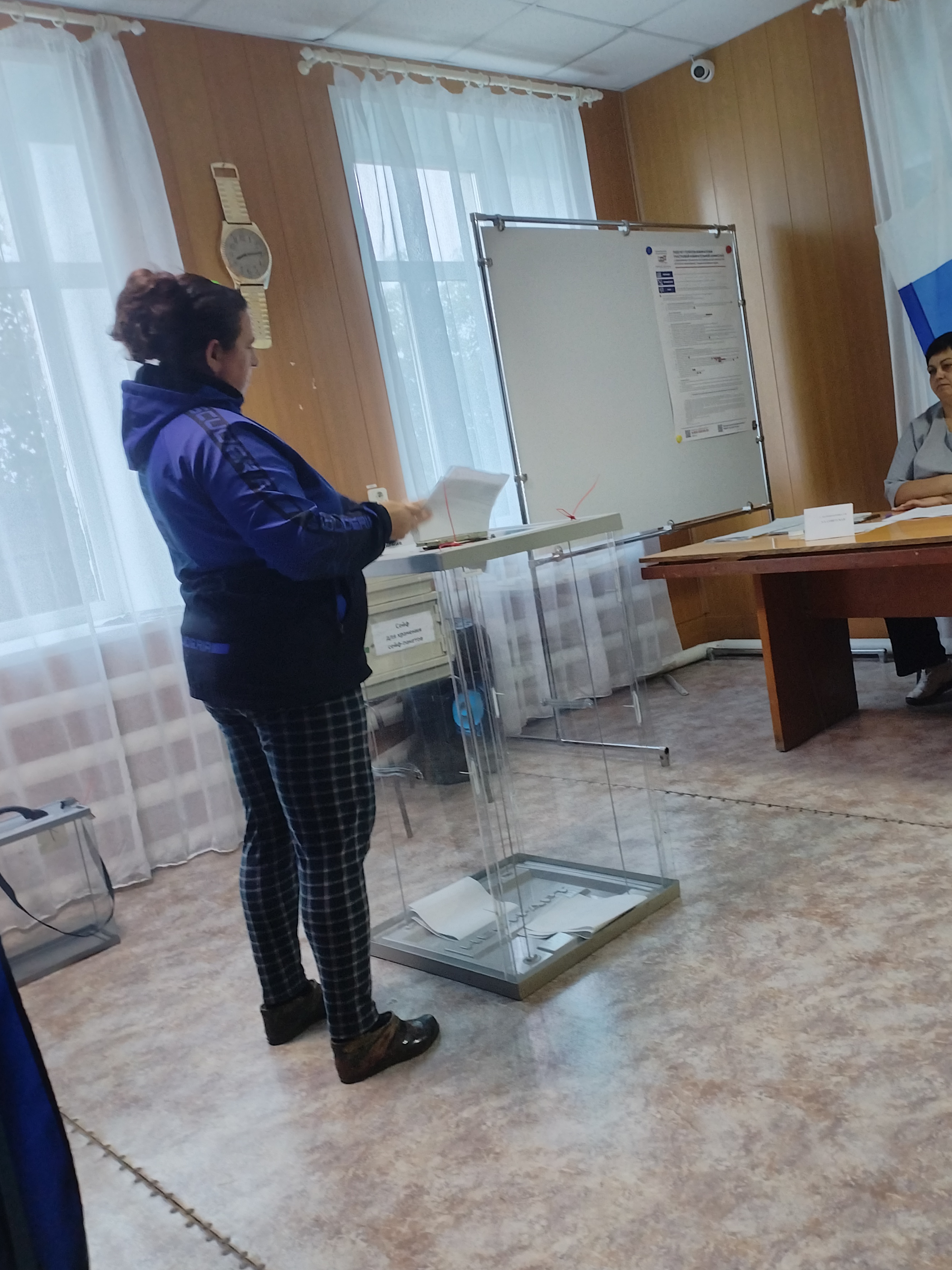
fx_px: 1100
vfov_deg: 60.0
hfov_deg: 46.7
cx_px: 534
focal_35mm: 30
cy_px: 616
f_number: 1.8
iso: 569
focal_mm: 4.25
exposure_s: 1/20
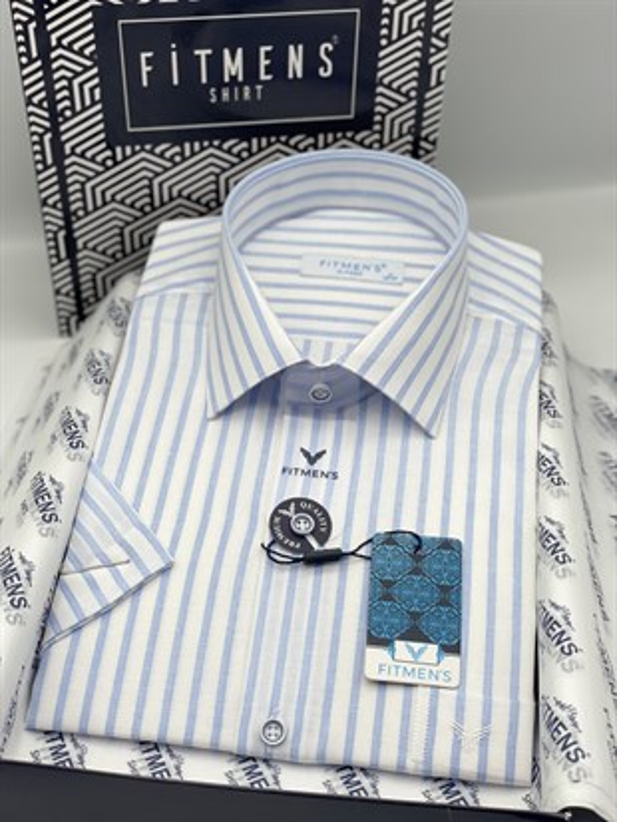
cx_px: 308
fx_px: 1235
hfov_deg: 28.0
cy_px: 411
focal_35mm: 52
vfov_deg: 36.8
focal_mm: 6
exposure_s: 1/280
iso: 32
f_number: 2
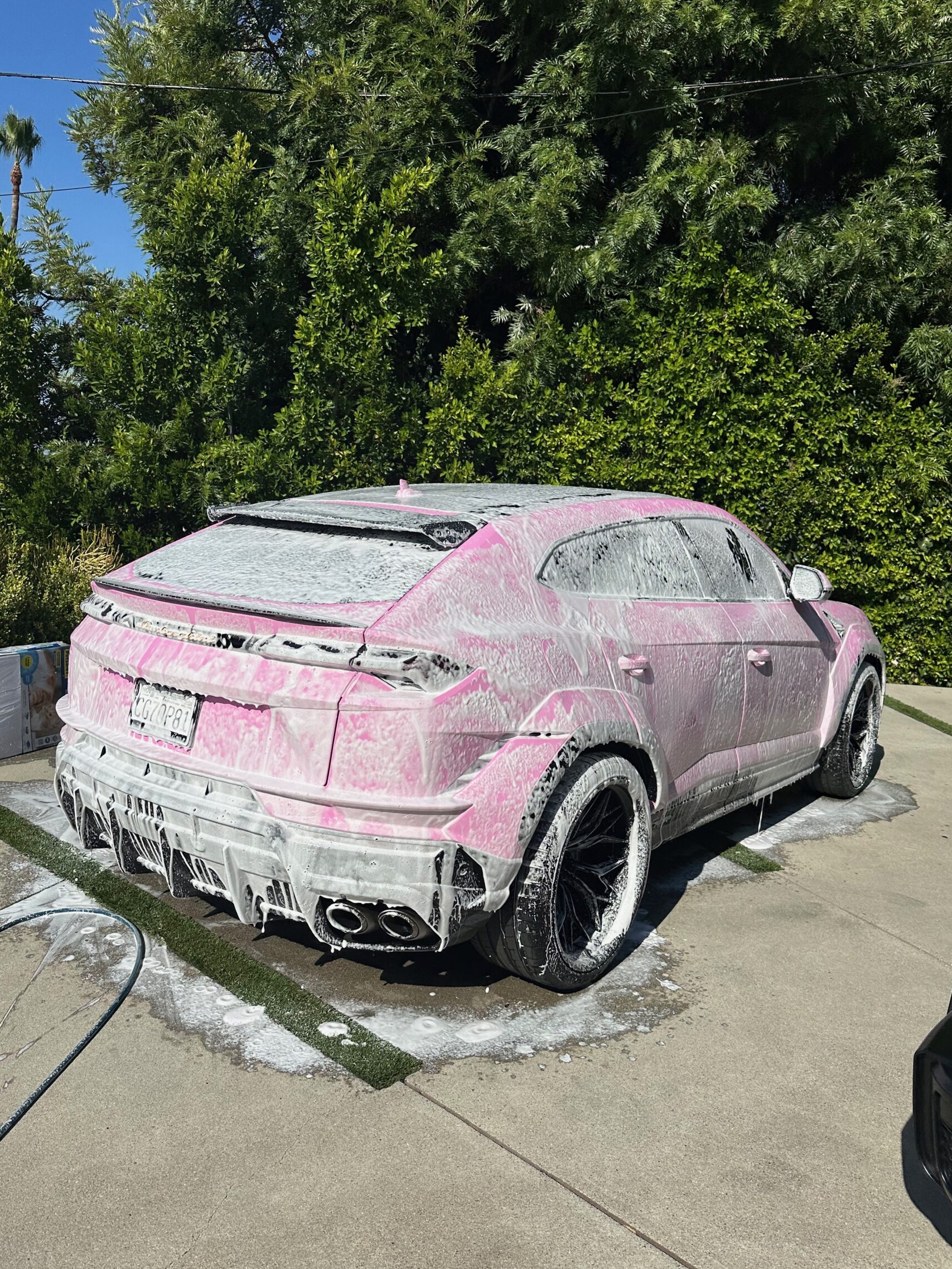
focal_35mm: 27
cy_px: 633
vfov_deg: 65.3
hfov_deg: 51.3
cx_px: 436
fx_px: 990
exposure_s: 1/18519
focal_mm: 6.86
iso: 100
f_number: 1.78
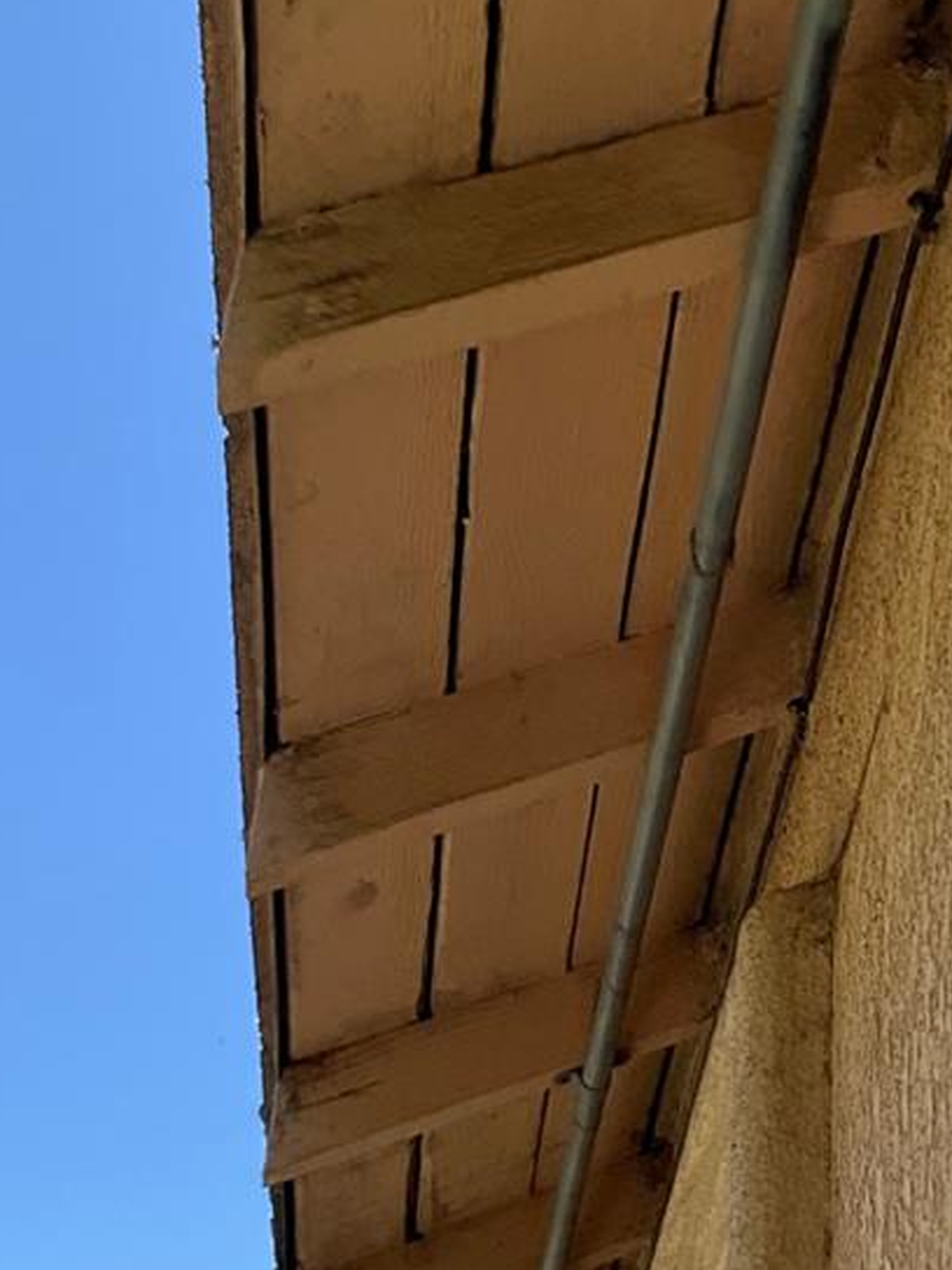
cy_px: 728
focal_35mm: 80
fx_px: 2934
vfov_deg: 24.4
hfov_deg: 18.4
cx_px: 643
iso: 16
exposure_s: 1/683
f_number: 1.8
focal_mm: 3
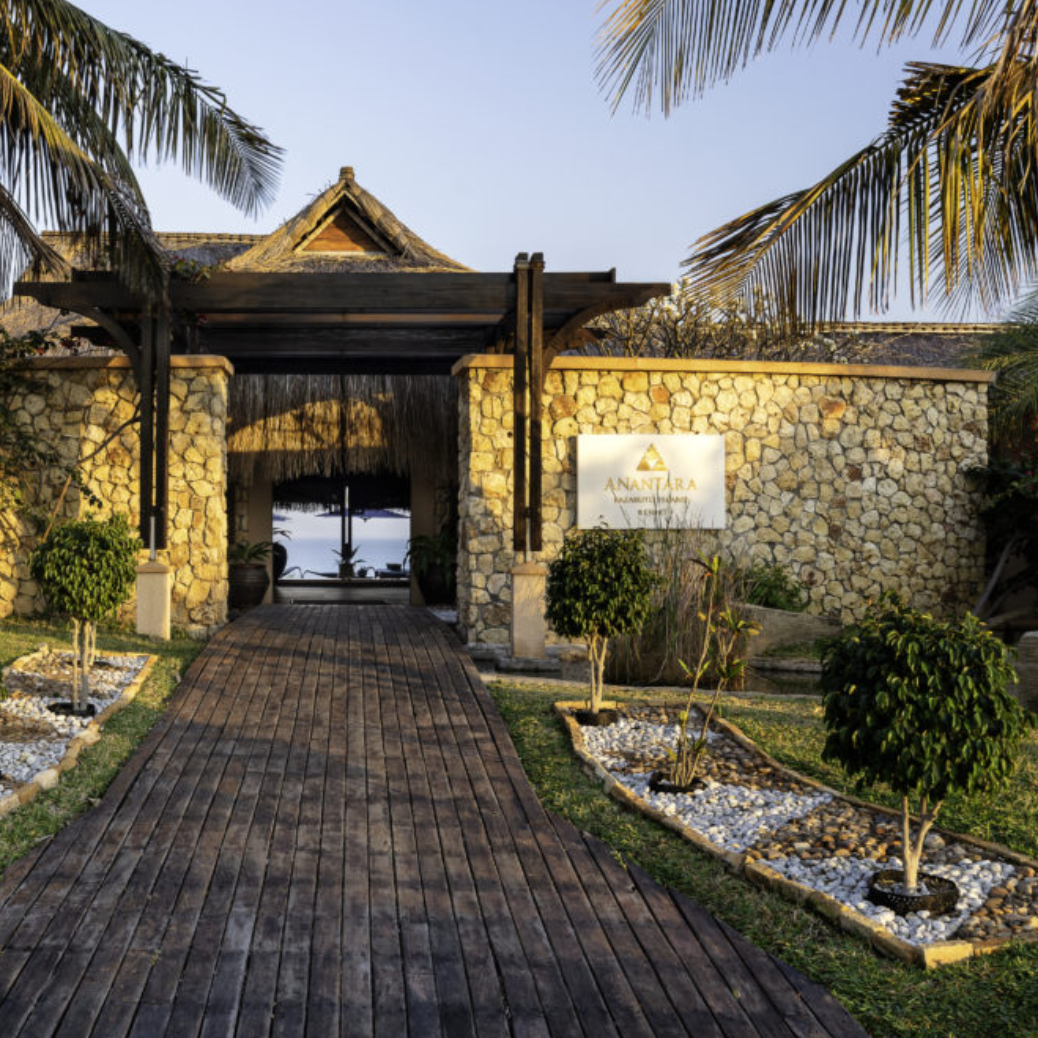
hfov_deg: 41.3
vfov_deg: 41.9
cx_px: 343
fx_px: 1357
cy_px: 525
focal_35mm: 40
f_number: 11
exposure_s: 1/3
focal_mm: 31
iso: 200
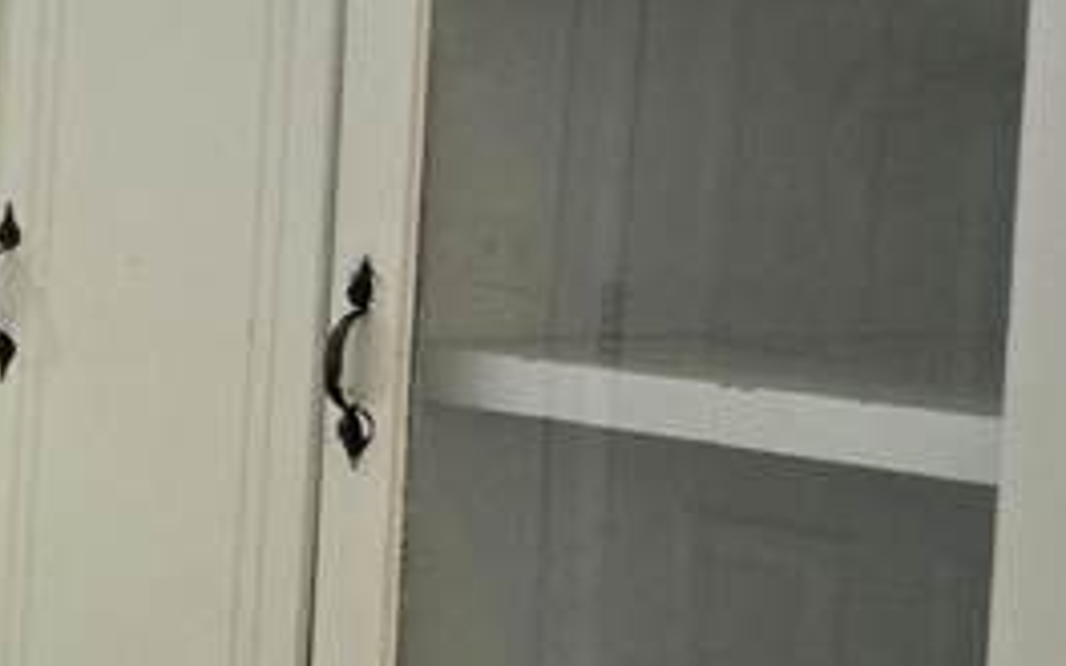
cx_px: -1337
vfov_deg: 11.1
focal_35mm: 118
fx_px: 3428
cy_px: 190
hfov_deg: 13.7
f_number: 1.8
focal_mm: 5.4
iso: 250
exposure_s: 1/120
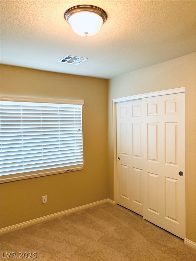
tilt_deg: -1.9
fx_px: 196
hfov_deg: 53.1
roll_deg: +0.7
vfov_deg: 67.3
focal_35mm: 26
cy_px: 130
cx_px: 98
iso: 400
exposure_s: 1/60
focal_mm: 5.96
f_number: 1.6
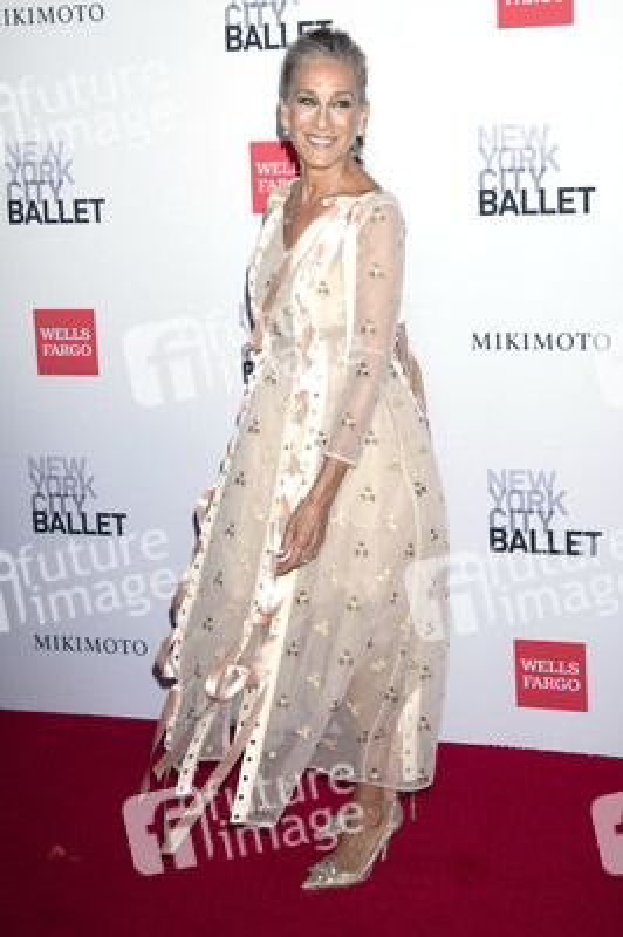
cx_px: 312
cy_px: 468
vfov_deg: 41.1
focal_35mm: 48
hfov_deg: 28.0
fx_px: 1248
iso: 640
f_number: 6.3
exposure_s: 1/200
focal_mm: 48
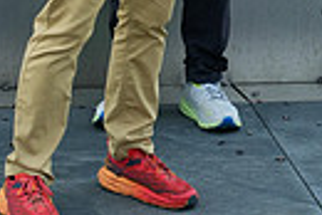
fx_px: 1863
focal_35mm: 208
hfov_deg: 9.9
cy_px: -316
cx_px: 163
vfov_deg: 6.3
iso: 250
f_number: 11
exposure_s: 1/100
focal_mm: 40
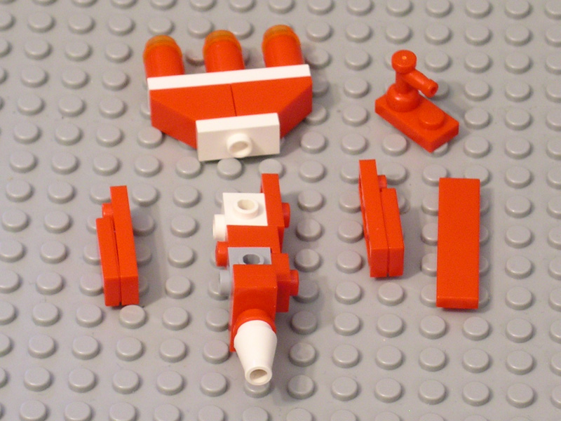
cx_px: 280
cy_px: 210
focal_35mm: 114
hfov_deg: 17.3
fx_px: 1848
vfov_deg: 13.0
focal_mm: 23.4
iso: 200
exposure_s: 1/4
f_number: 4.7
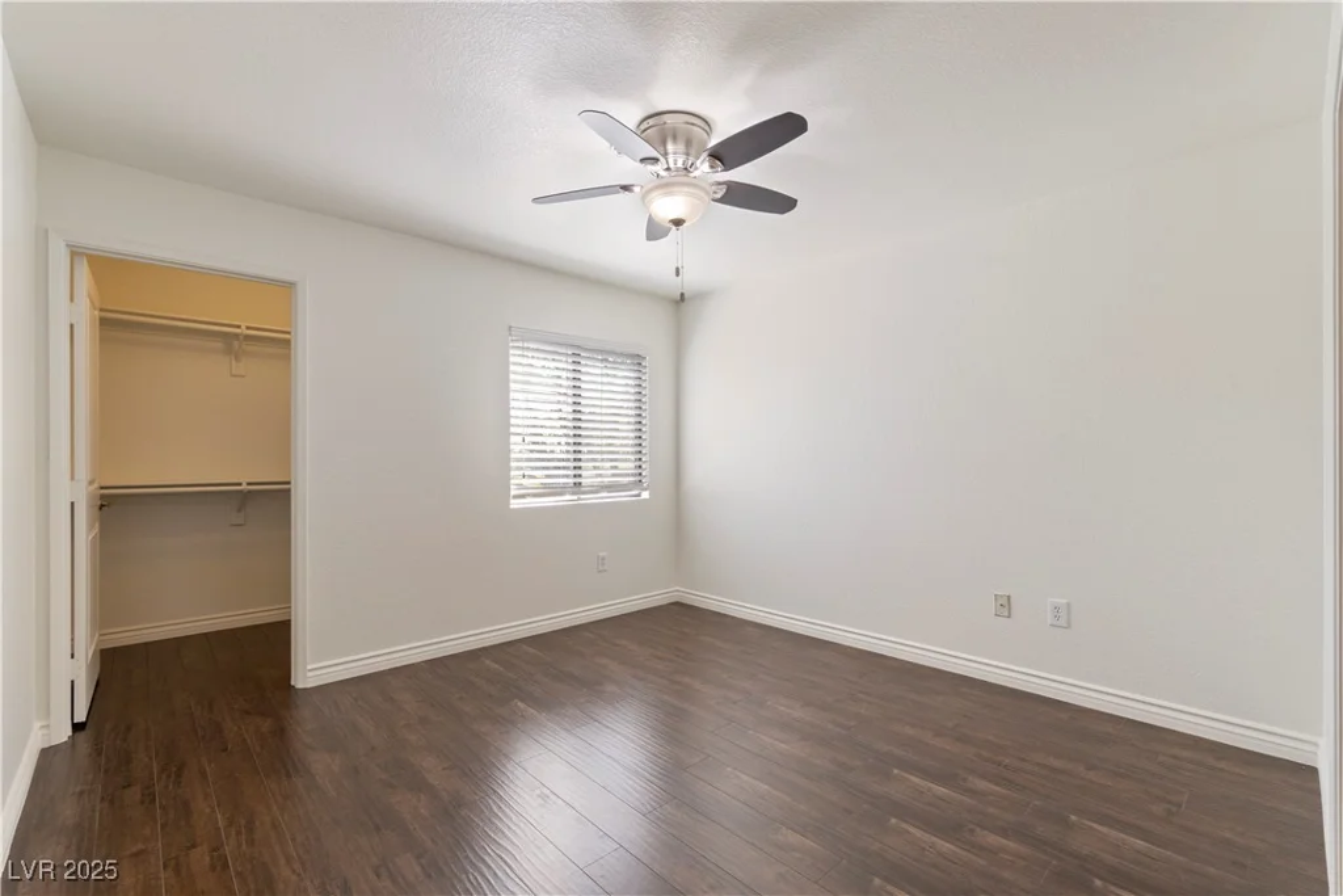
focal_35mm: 15
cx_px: 672
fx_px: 560
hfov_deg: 100.4
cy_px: 448
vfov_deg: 77.3
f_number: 9
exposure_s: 1/5
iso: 200
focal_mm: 10
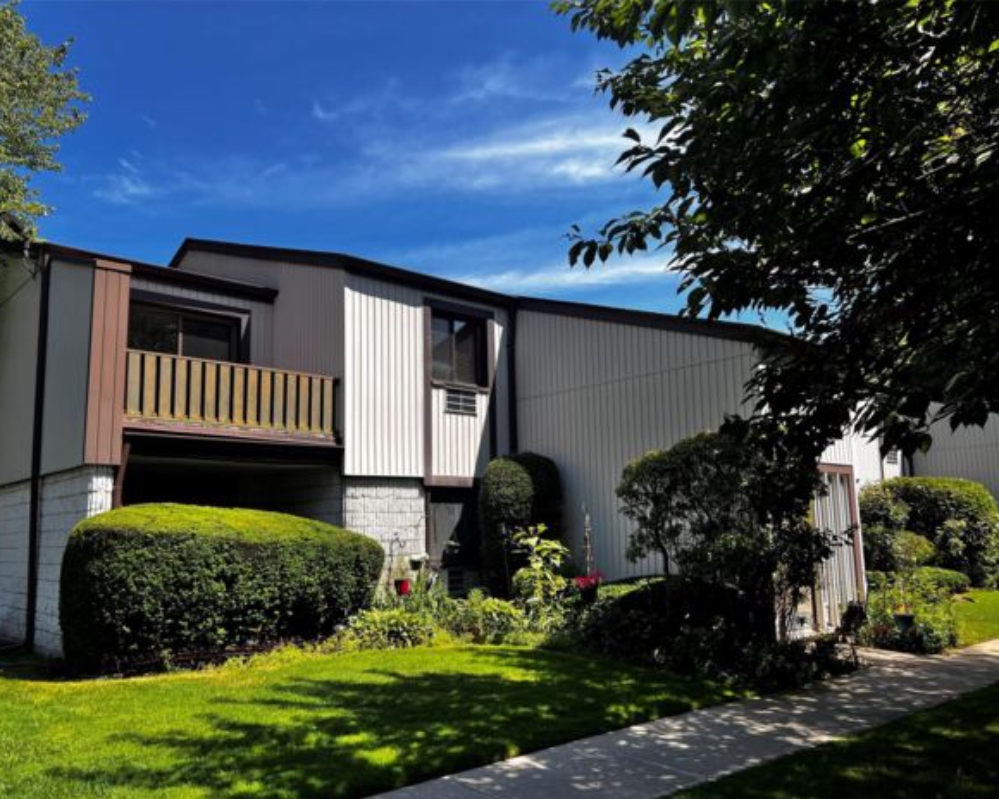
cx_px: 474
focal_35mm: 28
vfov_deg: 51.5
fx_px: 828
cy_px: 412
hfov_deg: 62.2
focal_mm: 5.7
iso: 50
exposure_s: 1/2571
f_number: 1.5
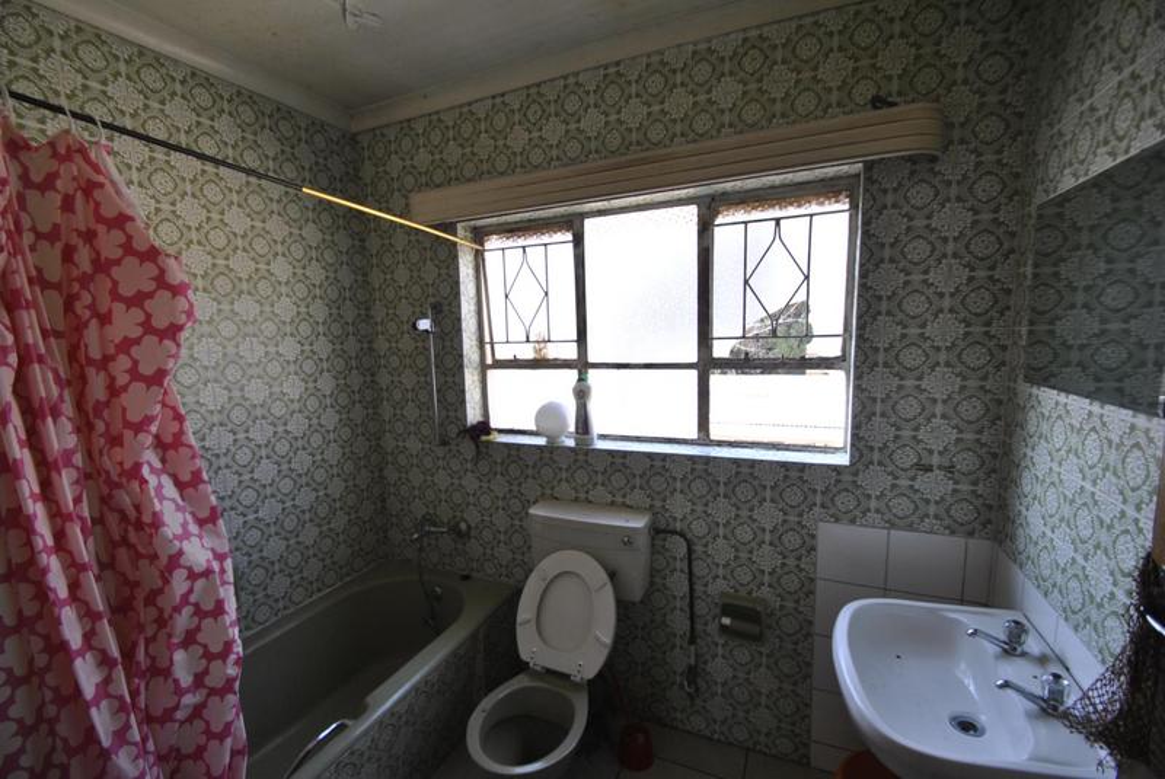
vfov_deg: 77.4
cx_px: 582
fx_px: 486
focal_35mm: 15
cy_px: 390
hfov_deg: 100.3
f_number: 4
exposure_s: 1/125
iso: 250
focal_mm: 10
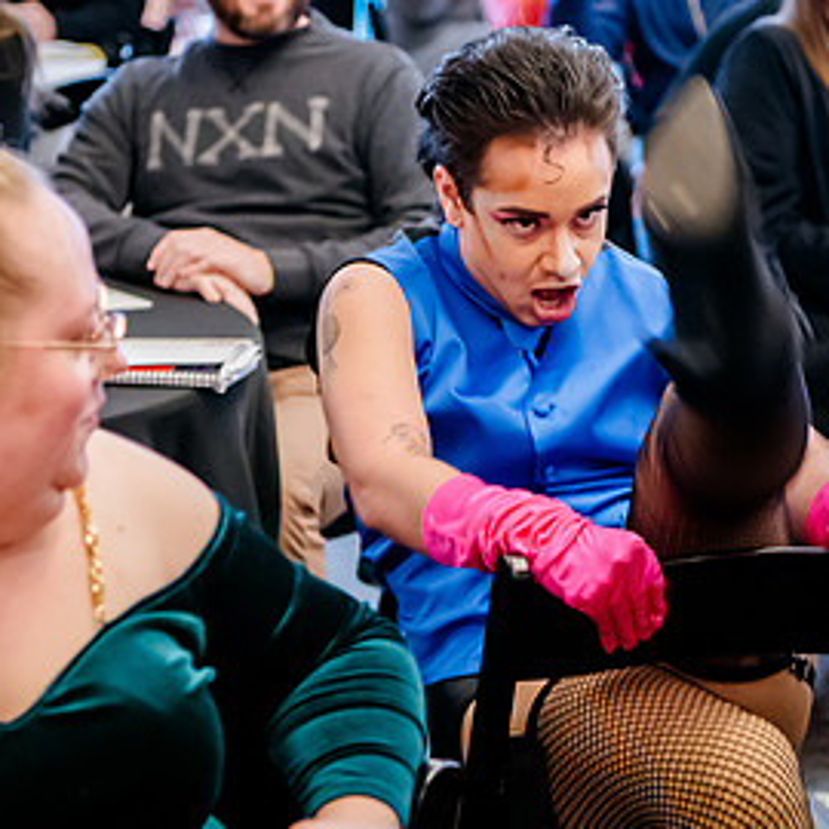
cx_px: 495
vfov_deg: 14.0
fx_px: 3387
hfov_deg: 13.9
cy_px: 394
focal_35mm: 125
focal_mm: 62
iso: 5000
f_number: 2.8
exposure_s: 1/60
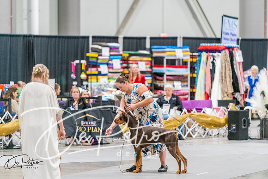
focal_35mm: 200
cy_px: 90
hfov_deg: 10.3
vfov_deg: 6.9
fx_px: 1489
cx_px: 134
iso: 6400
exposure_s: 1/250
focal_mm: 200
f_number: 2.8
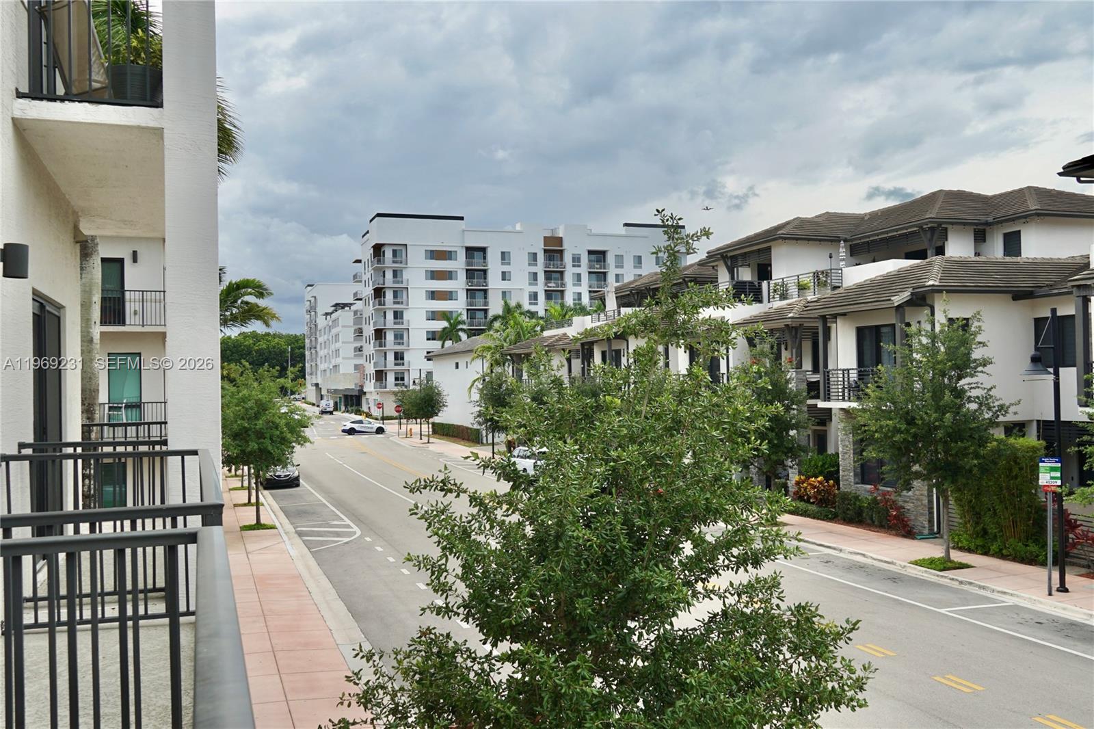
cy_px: 364
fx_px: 942
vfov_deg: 42.3
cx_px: 547
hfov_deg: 60.3
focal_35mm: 31
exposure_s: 1/160
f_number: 9
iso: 100
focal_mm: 21
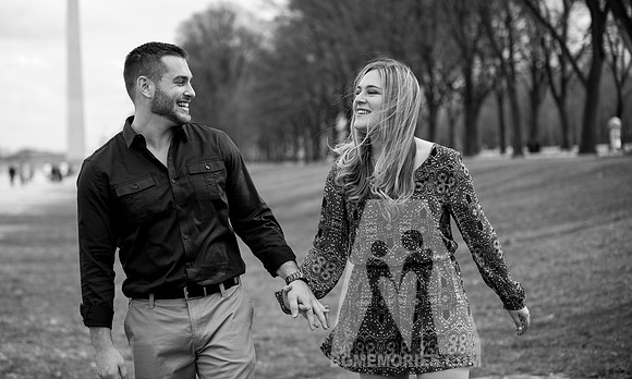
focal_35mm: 85
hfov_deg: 24.5
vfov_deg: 14.9
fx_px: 1454
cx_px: 297
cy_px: 155
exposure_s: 1/500
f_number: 3.5
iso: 160
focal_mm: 78
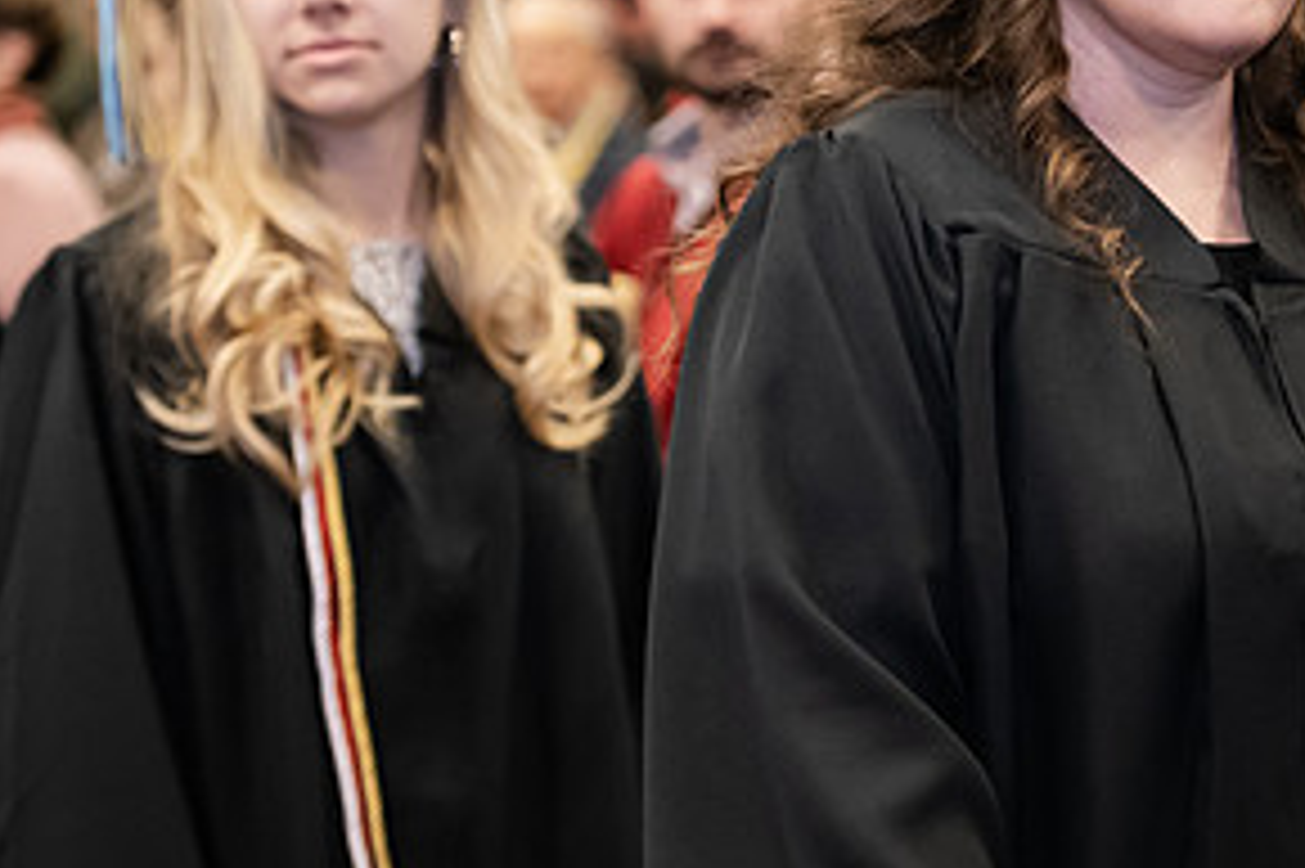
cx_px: 1224
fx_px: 6159
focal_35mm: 170
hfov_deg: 12.0
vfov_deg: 8.0
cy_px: 52
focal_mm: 85
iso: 2000
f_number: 3.2
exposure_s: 1/200
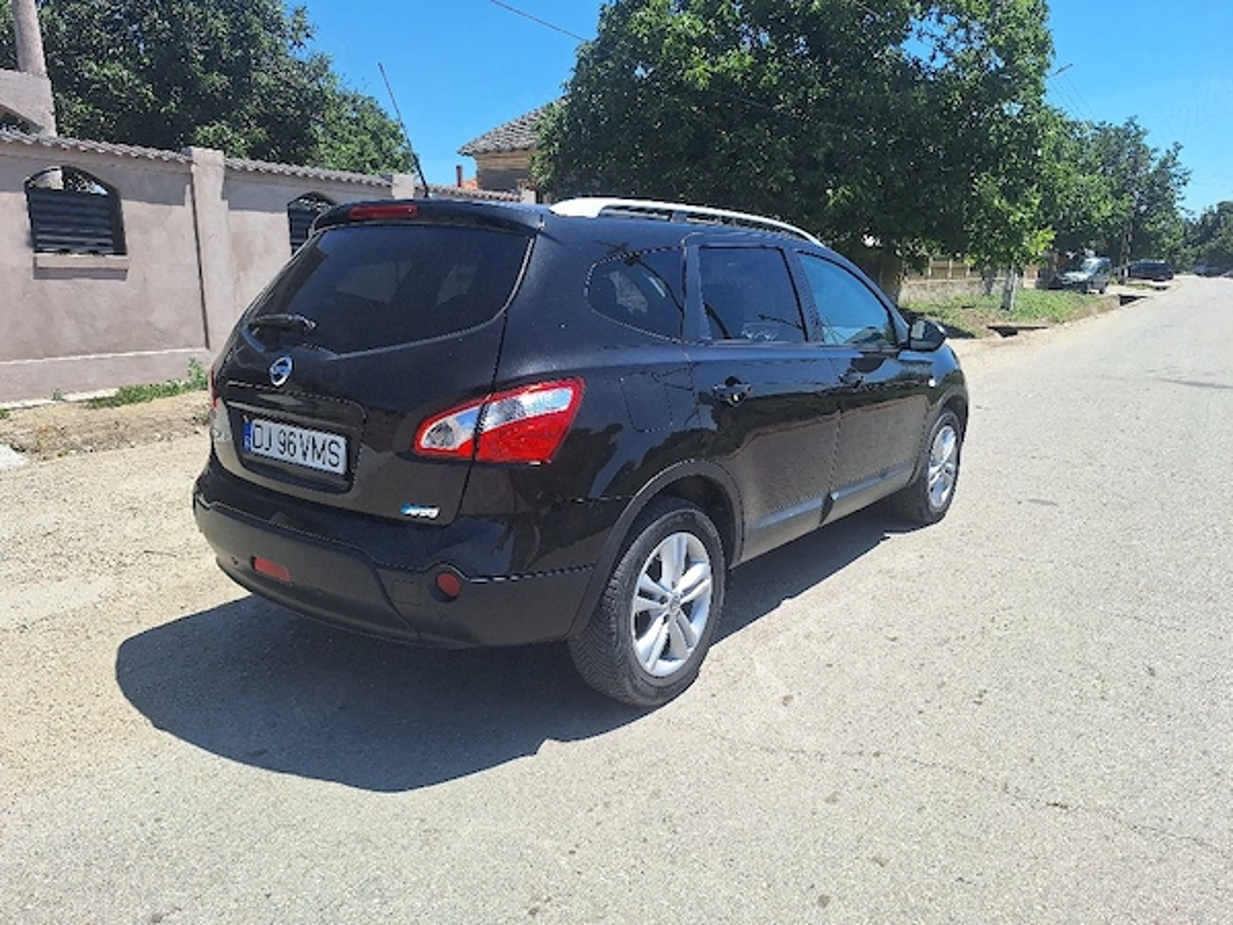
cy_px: 462
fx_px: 819
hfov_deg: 73.9
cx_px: 616
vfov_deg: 58.9
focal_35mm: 23
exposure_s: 1/2500
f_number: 1.8
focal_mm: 5.54
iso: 40
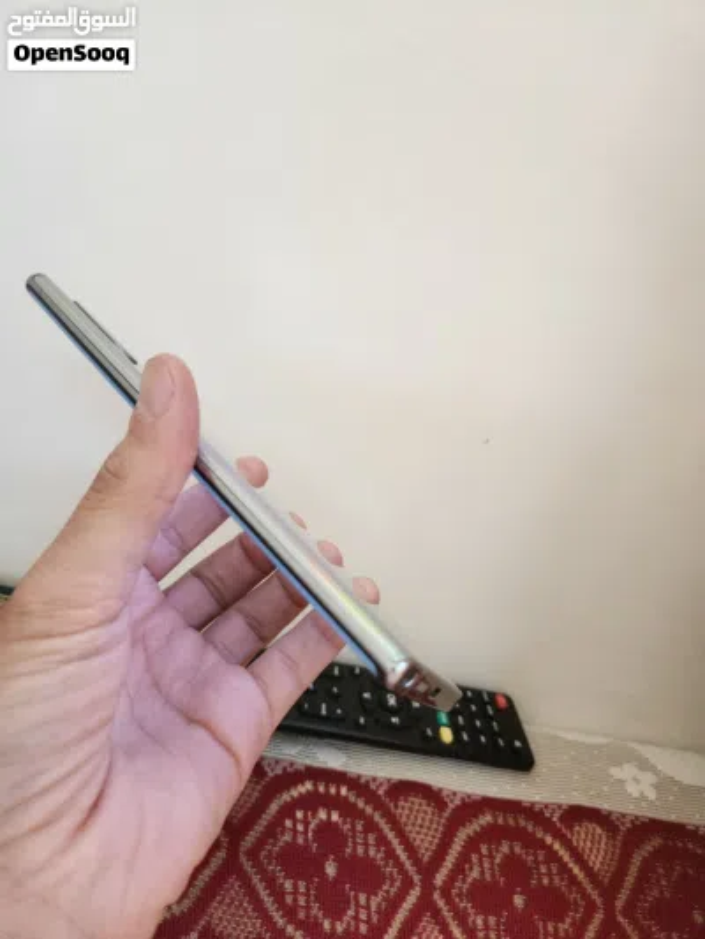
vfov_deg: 73.9
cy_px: 470
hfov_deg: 58.9
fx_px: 624
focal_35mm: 23
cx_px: 352
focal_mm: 5.4
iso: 800
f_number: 1.8
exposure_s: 1/120
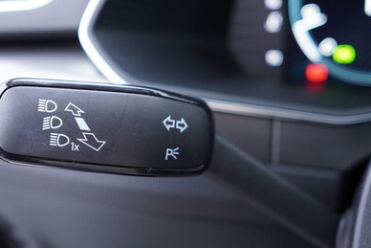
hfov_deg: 38.8
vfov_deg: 26.5
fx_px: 526
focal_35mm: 51
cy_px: 137
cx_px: 168
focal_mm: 24
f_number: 2.8
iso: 400
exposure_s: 1/40
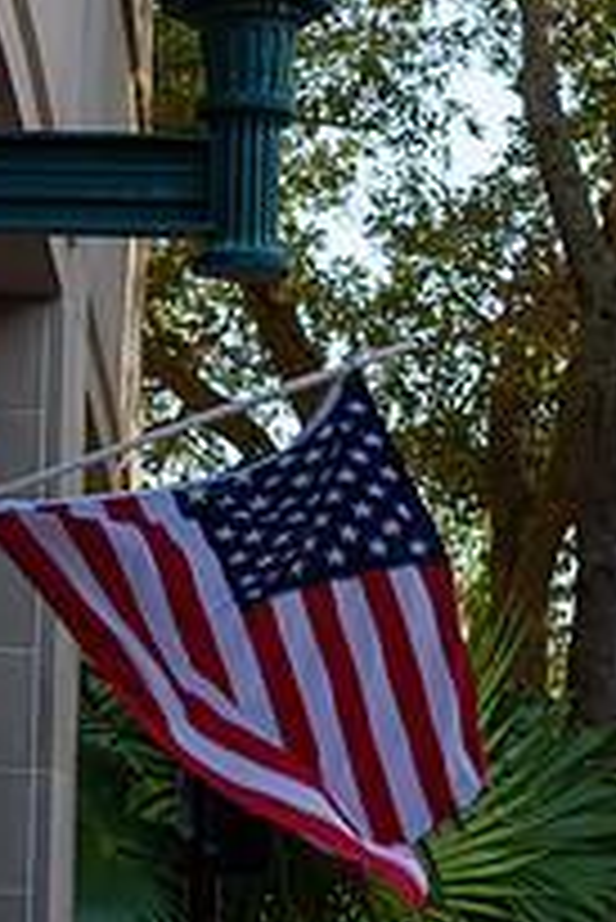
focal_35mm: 181
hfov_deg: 7.6
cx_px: 108
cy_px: 504
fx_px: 4637
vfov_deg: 11.3
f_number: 8
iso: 360
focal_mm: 55
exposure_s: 1/250
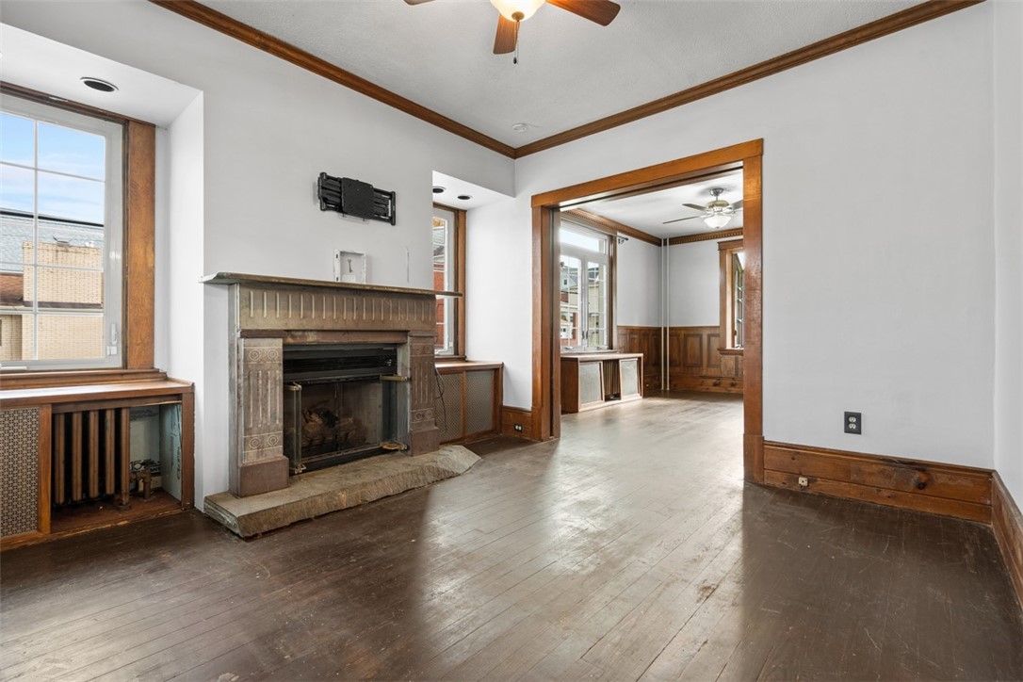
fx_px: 455
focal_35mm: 16
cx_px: 512
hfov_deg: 96.7
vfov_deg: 73.7
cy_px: 341
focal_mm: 16
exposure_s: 1/2
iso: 400
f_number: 8
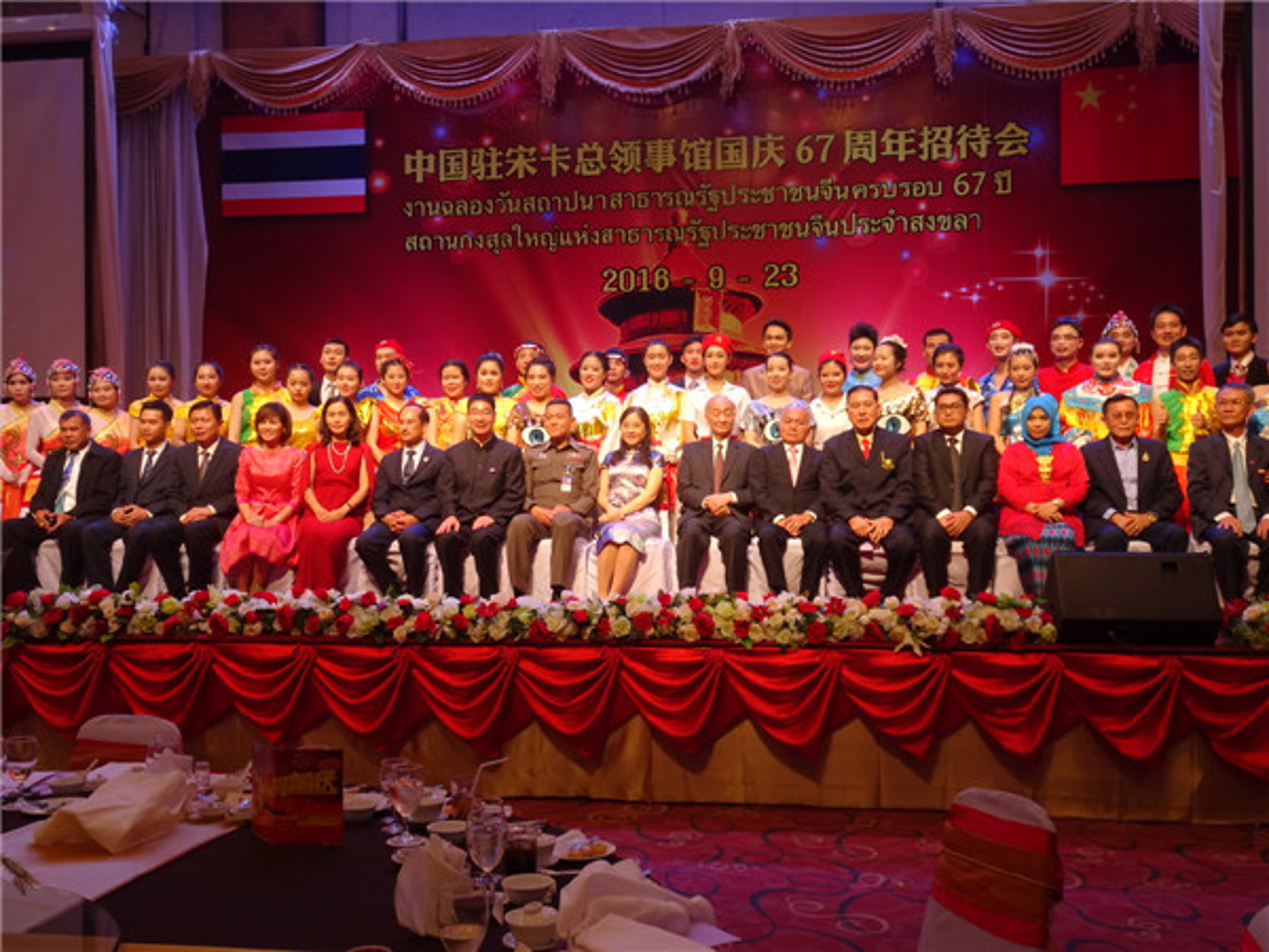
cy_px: 476
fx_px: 1246
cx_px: 634
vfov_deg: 41.8
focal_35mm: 34
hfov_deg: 54.0
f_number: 4
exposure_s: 1/40
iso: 100
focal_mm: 5.79
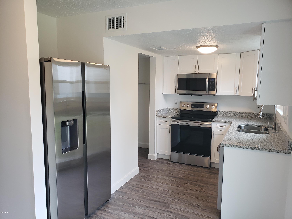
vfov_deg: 53.1
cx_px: 146
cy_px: 110
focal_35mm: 26
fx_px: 219
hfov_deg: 67.3
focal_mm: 4.3
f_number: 2.4
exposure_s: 1/60
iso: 125
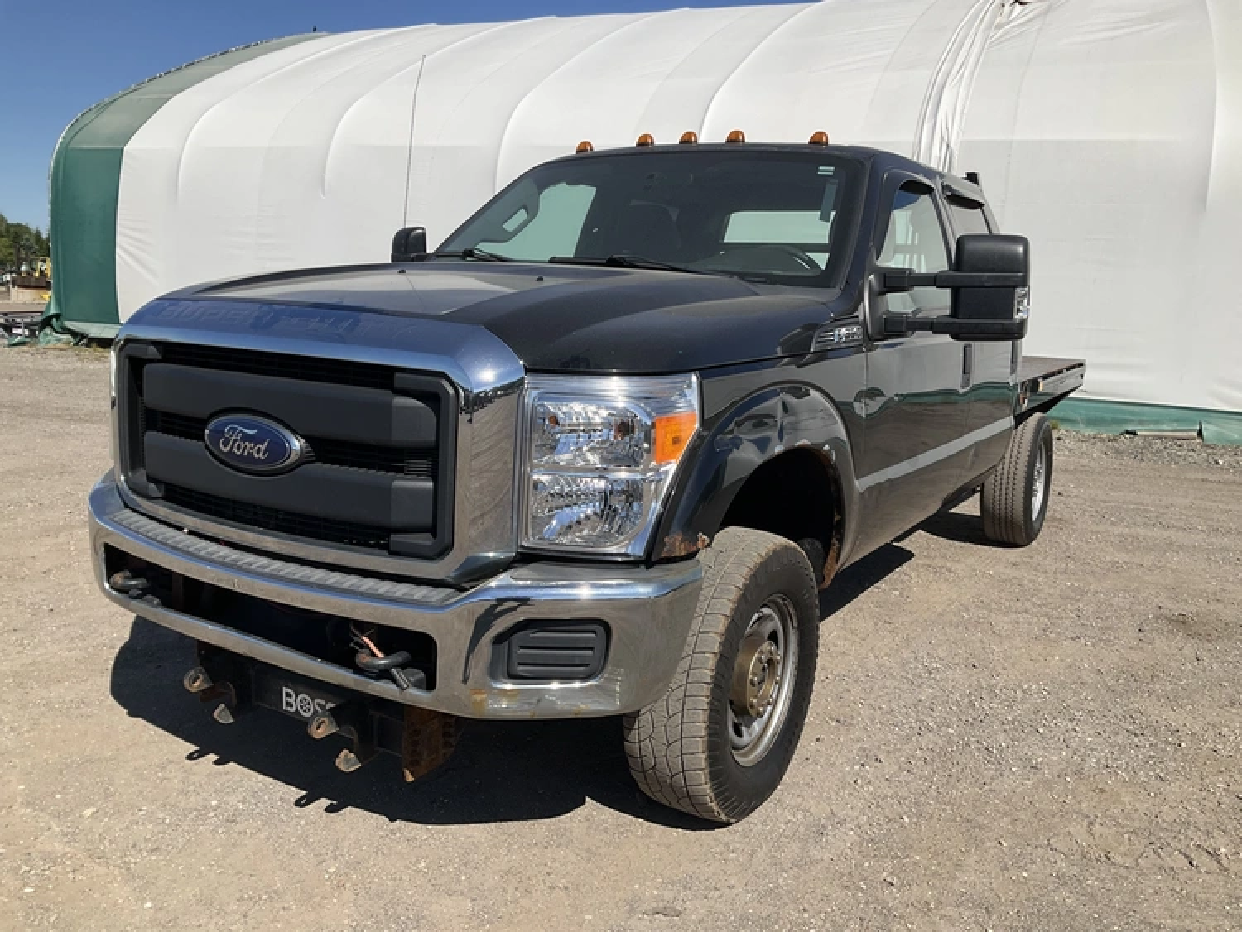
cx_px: 621
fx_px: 1041
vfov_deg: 48.3
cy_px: 466
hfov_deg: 61.6
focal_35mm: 29
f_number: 1.8
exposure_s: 1/3125
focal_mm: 3
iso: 25
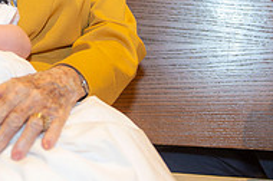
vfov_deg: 12.4
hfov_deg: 19.0
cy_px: -42
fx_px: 810
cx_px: 66
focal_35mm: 107
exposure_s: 1/100
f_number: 2.8
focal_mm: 35
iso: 900
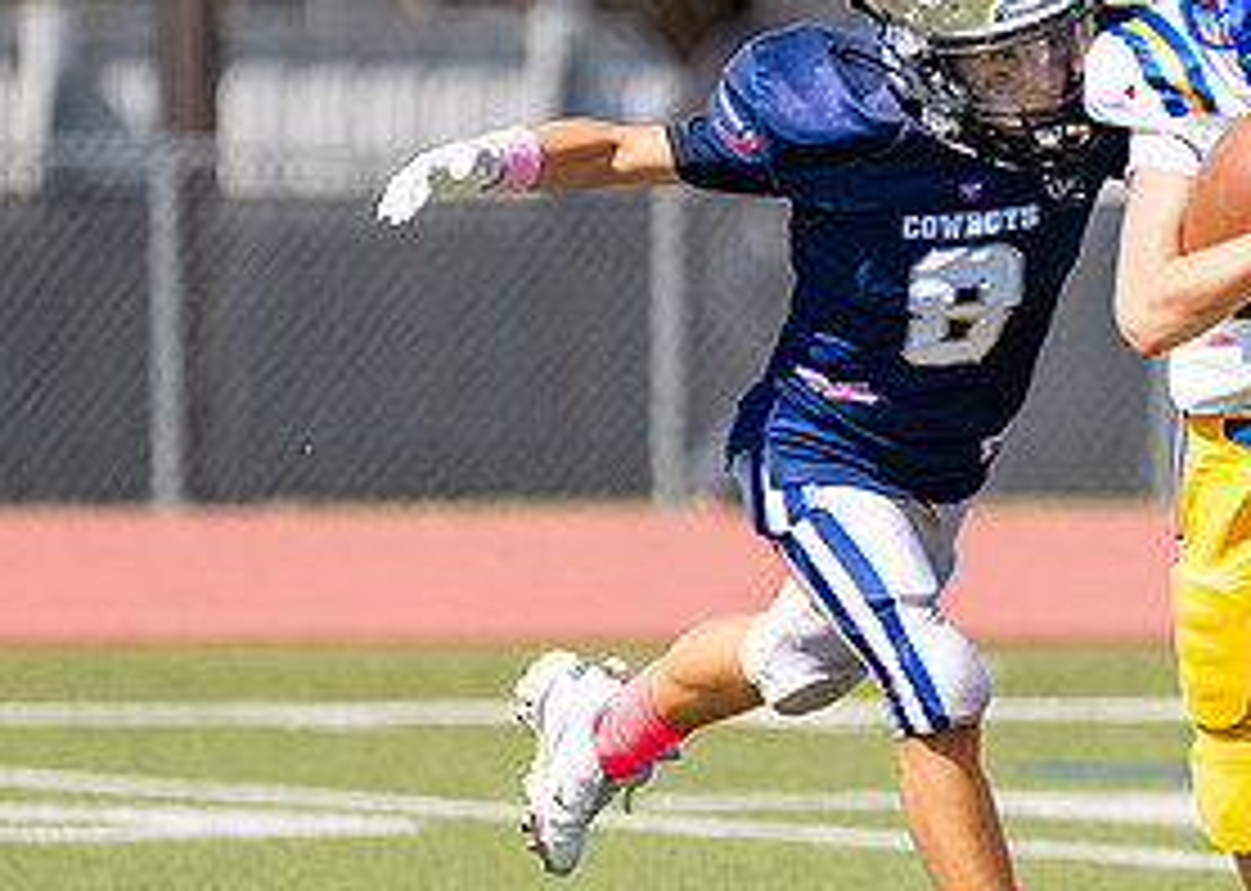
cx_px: 1219
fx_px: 30206
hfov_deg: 2.4
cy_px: 333
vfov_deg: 1.7
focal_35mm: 851
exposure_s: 1/2500
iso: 125
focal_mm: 200
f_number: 2.8
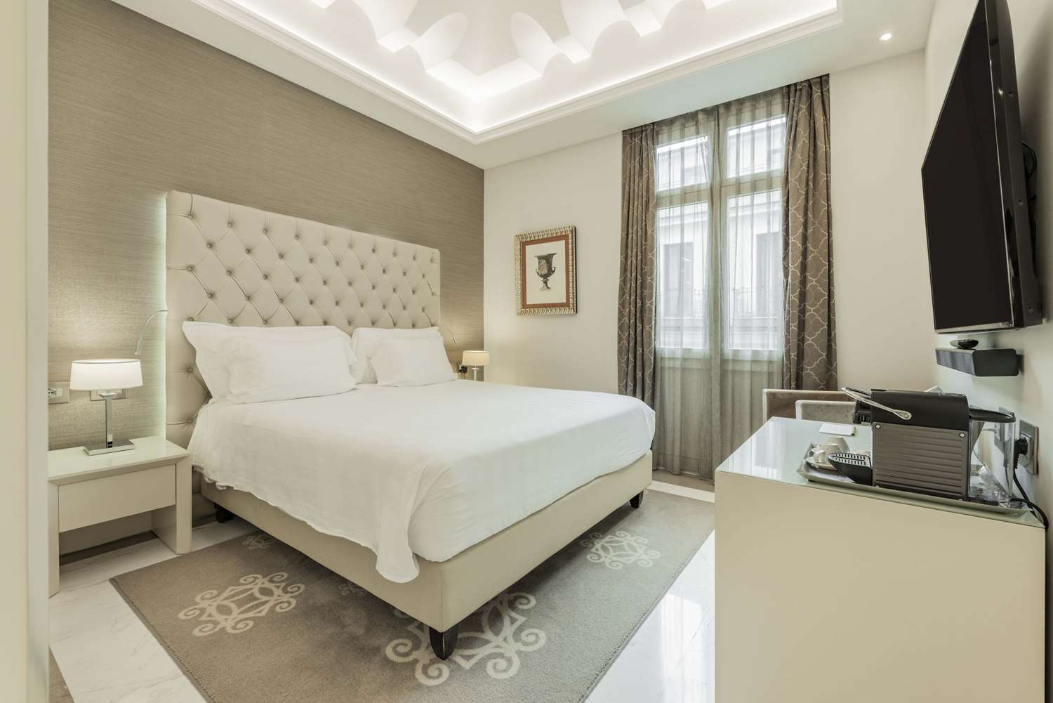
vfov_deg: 73.8
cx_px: 526
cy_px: 352
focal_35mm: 16
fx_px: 468
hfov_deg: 96.7
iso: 400
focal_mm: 16
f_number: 11
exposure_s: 1/250
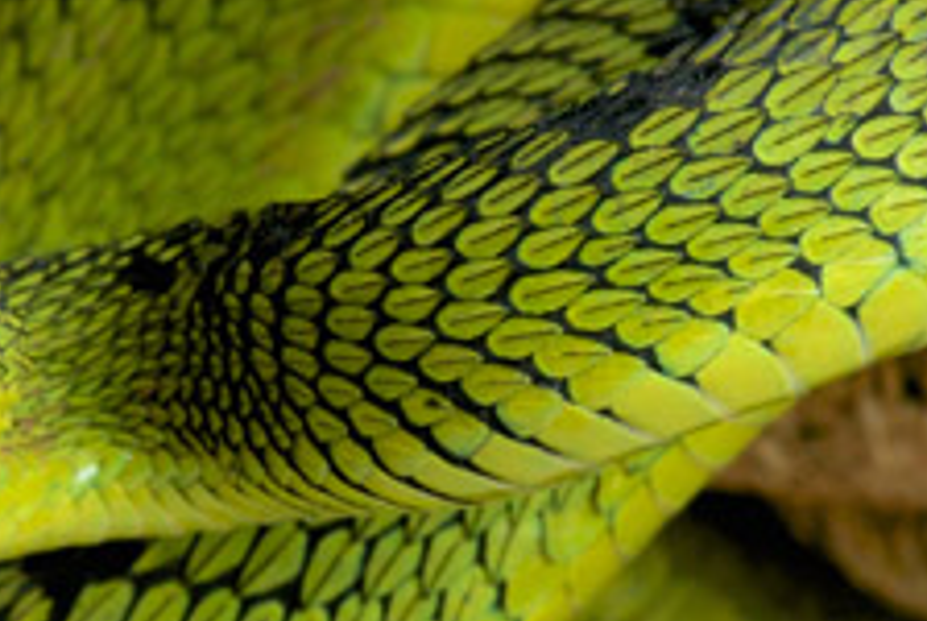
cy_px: 414
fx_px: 8148
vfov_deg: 4.4
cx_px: 103
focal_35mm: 316
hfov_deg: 6.5
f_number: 25
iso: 200
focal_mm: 105
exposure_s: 1/200
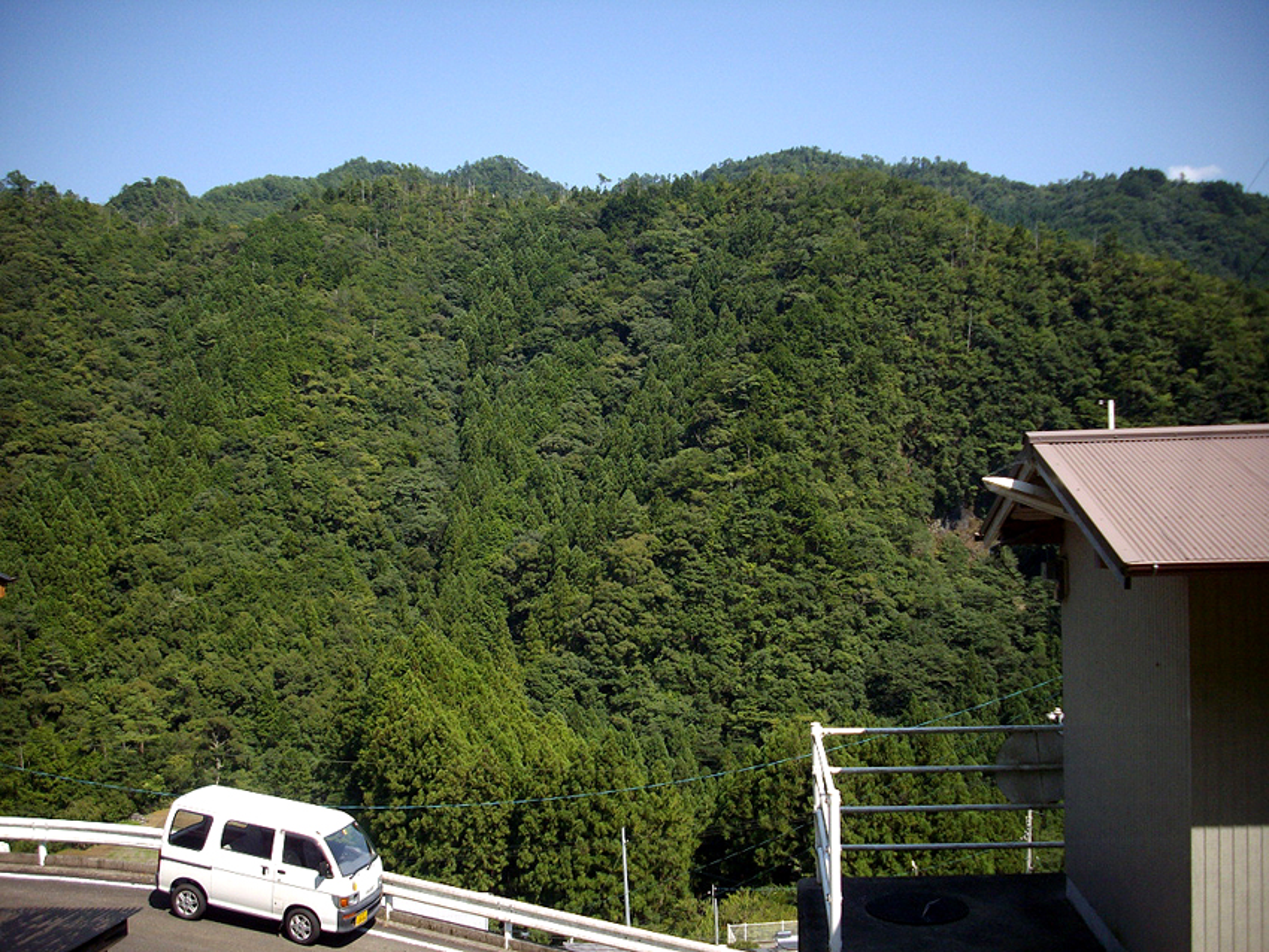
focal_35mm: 37
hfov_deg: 50.1
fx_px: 1357
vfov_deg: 38.7
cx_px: 634
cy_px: 476
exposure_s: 1/200
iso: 80
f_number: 5.6
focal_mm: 6.2
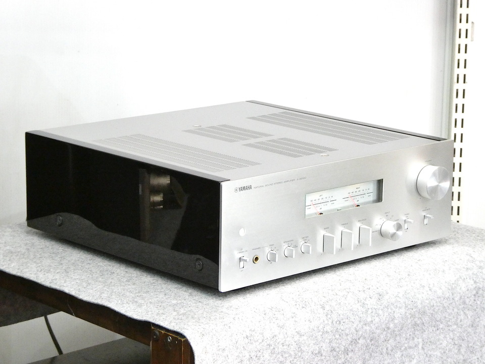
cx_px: 242
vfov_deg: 14.0
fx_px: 1485
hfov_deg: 18.5
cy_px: 182
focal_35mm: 106
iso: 800
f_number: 5.1
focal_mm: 19
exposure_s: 1/80
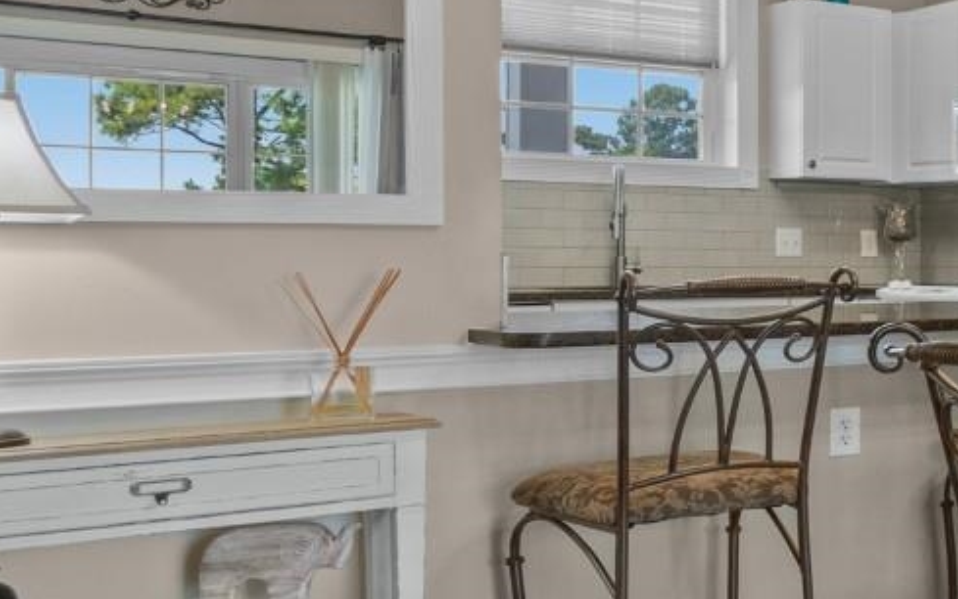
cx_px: 1460
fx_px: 1410
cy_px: 280
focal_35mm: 54
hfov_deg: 26.4
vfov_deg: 24.0
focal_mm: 16
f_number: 8
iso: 1250
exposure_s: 1/15
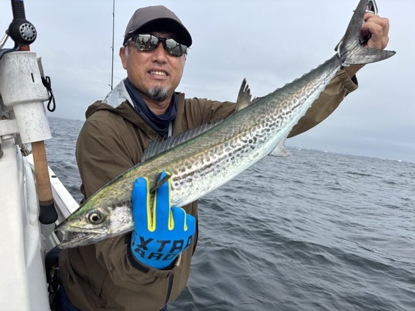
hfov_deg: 67.3
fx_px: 312
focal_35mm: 26
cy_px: 156
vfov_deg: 53.1
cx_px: 208
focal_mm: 5.96
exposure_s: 1/2451
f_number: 1.6
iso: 50
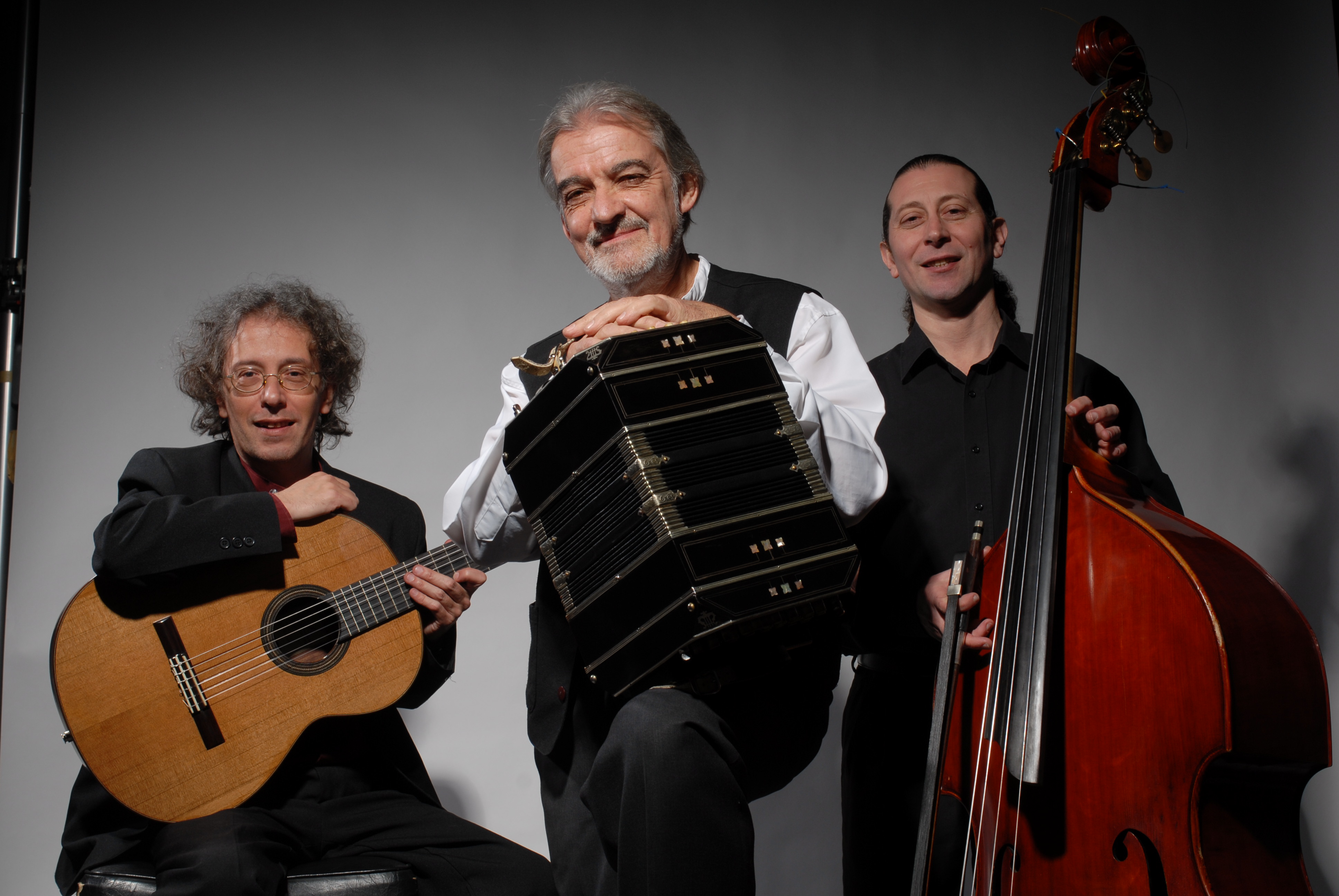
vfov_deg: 23.8
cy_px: 448
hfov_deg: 35.0
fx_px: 2123
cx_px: 670
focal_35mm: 57
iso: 100
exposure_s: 1/250
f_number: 9
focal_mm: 38
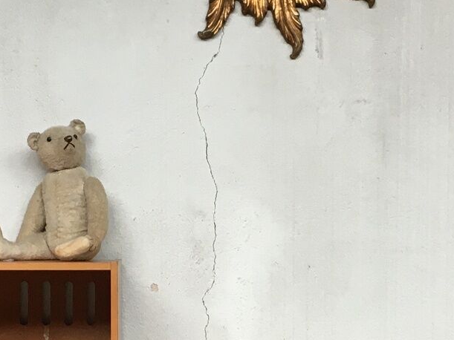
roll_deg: +0.1
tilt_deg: -4.1
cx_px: 194
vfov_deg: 15.3
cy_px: 329
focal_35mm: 95
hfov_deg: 20.6
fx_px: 1246
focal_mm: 4.15
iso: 40
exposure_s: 1/33
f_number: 2.2
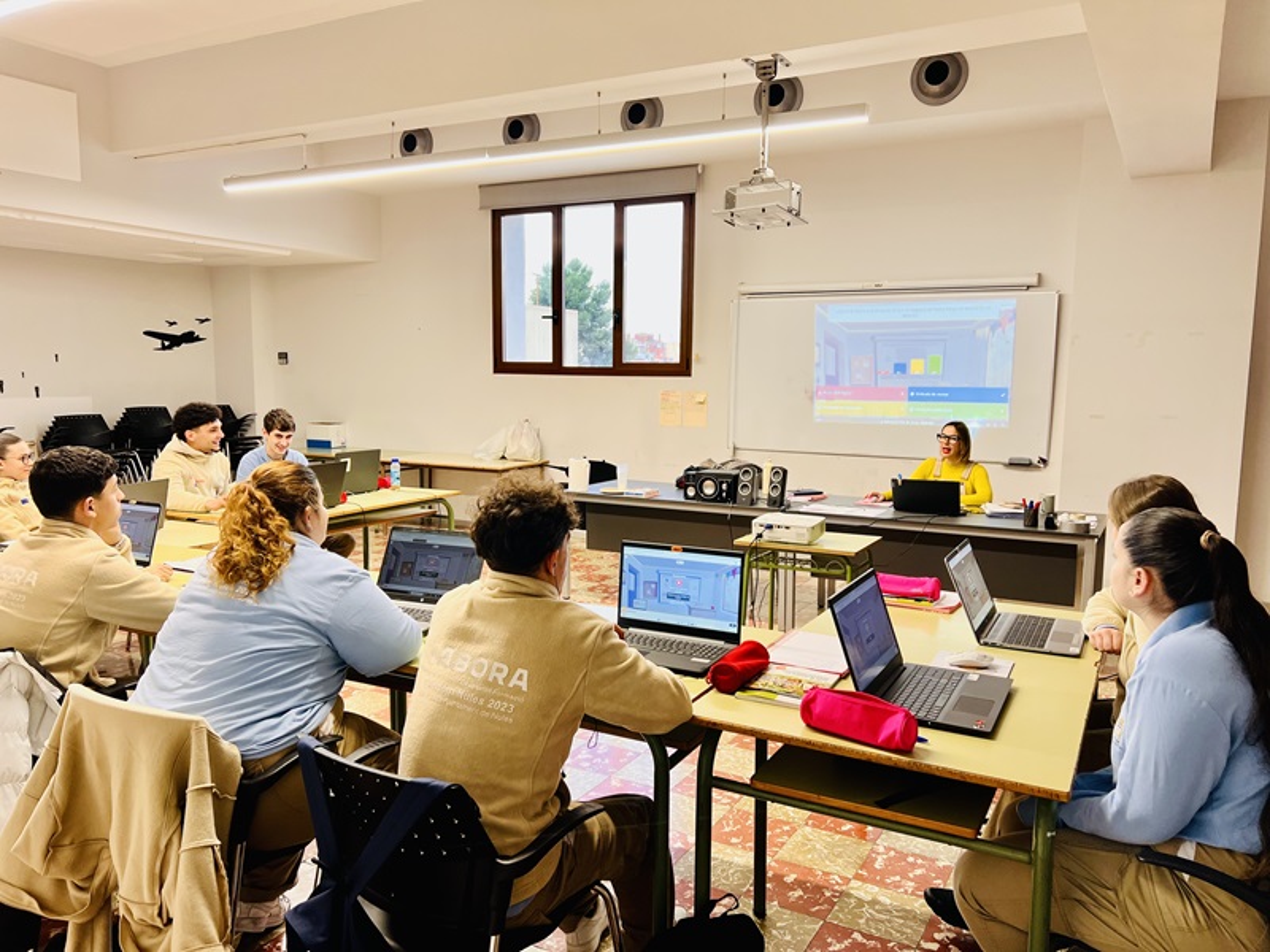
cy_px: 476
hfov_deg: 67.3
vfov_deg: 53.1
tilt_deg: -6.3
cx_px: 635
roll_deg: -0.2
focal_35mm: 26
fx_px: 954
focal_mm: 5.7
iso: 80
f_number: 1.5
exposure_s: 1/60
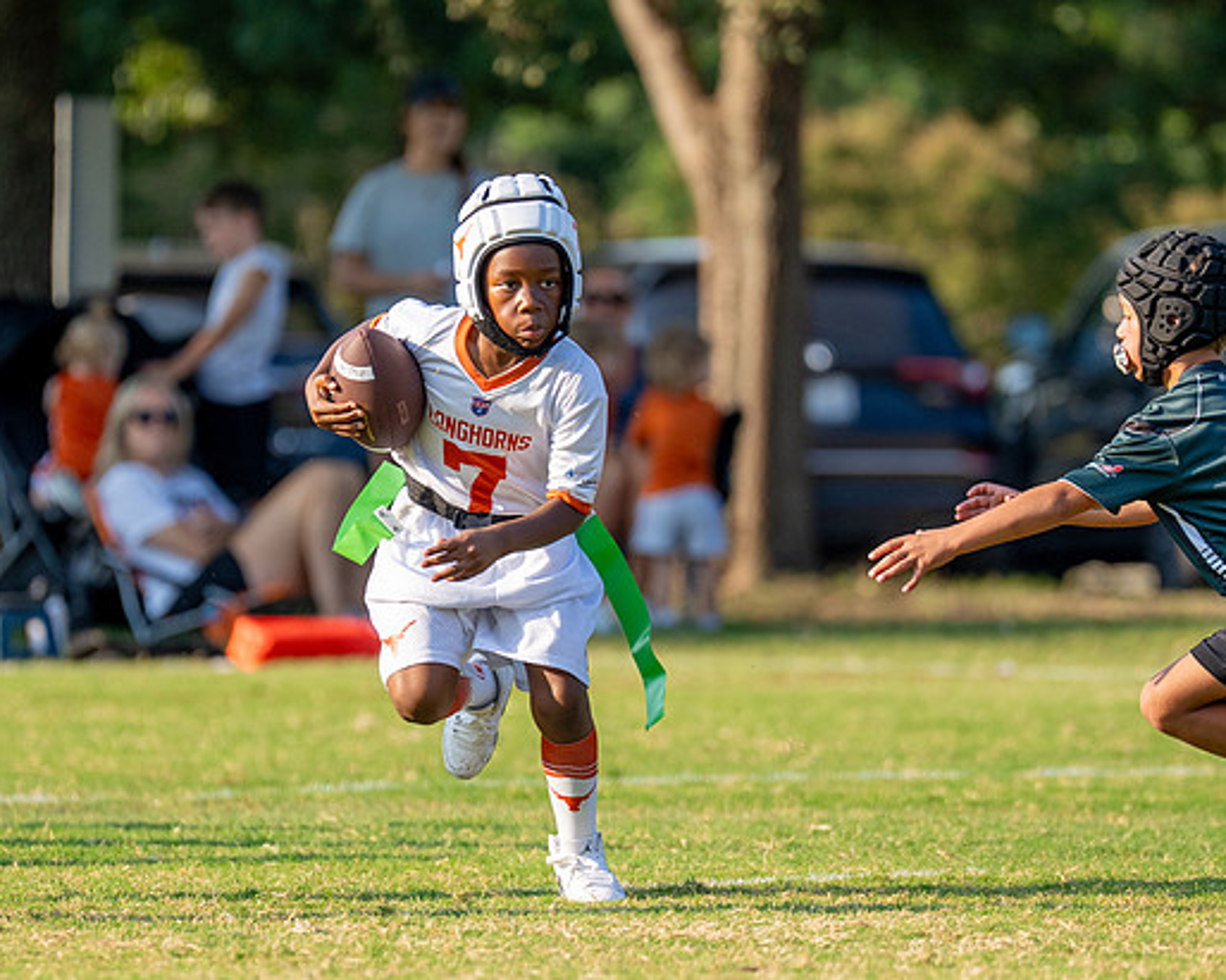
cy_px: 532
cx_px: 646
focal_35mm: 429
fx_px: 15563
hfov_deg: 4.5
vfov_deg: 3.6
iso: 250
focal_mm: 200
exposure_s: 1/2000
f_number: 2.8
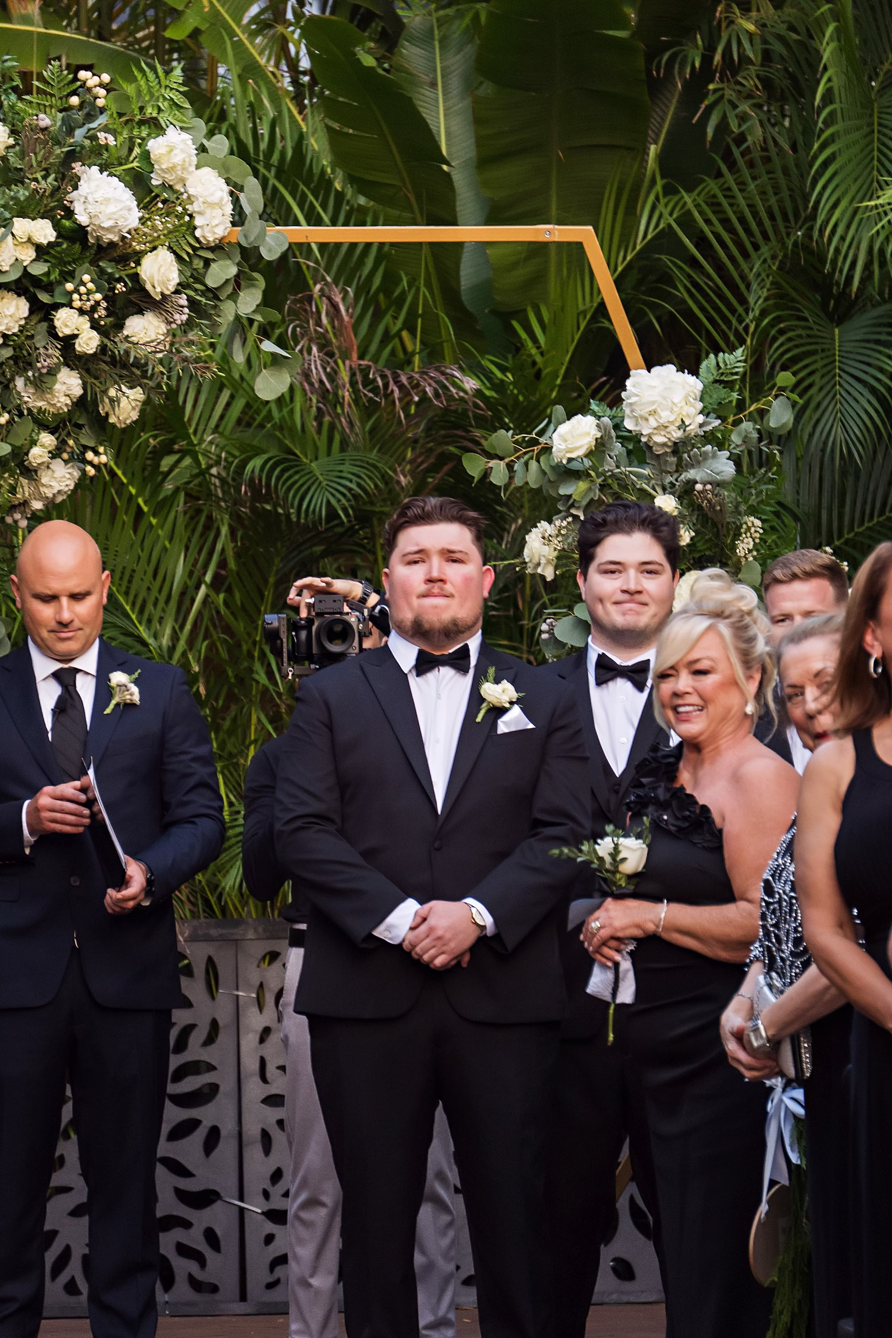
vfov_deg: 6.5
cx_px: 446
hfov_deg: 4.4
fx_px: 11707
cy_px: 669
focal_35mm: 315
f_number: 6.3
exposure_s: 1/160
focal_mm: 210
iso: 1000
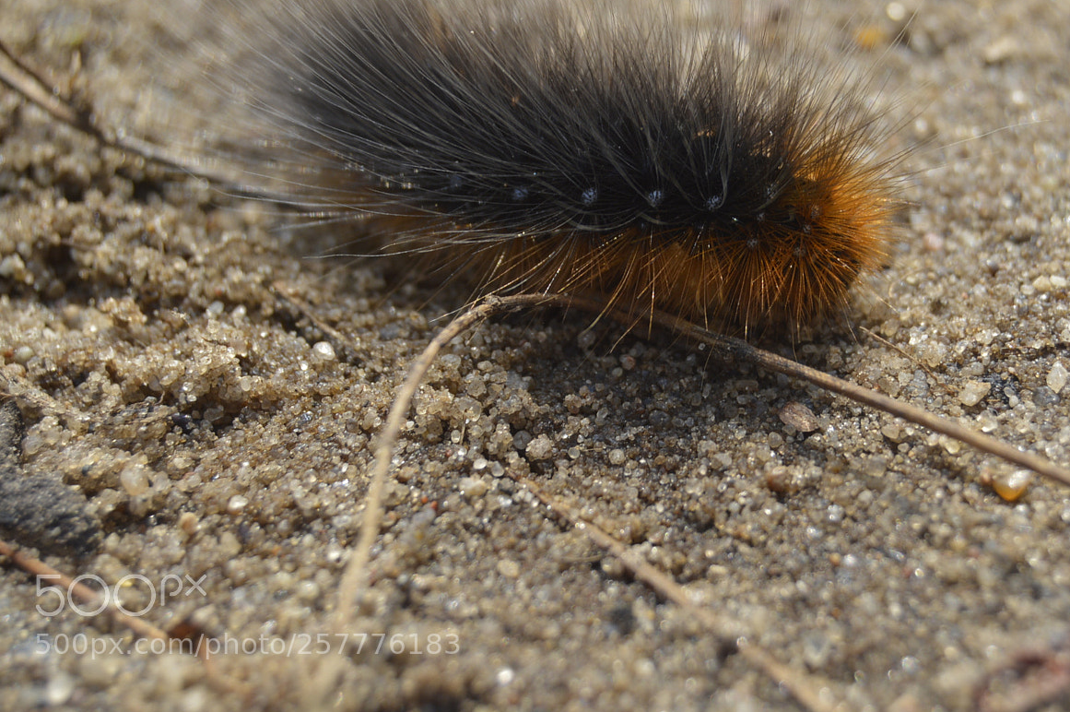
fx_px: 3376
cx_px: 715
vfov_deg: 12.0
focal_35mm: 114
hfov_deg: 18.0
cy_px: 226
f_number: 7.1
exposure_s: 1/250
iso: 100
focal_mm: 55
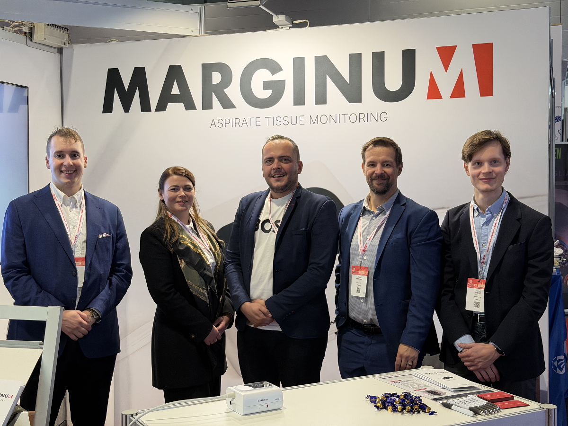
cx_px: 284
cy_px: 213
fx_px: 788
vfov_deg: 30.3
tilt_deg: -3.0
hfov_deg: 39.7
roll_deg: +1.3
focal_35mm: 48
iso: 80
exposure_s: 1/100
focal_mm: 6.76
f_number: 1.78
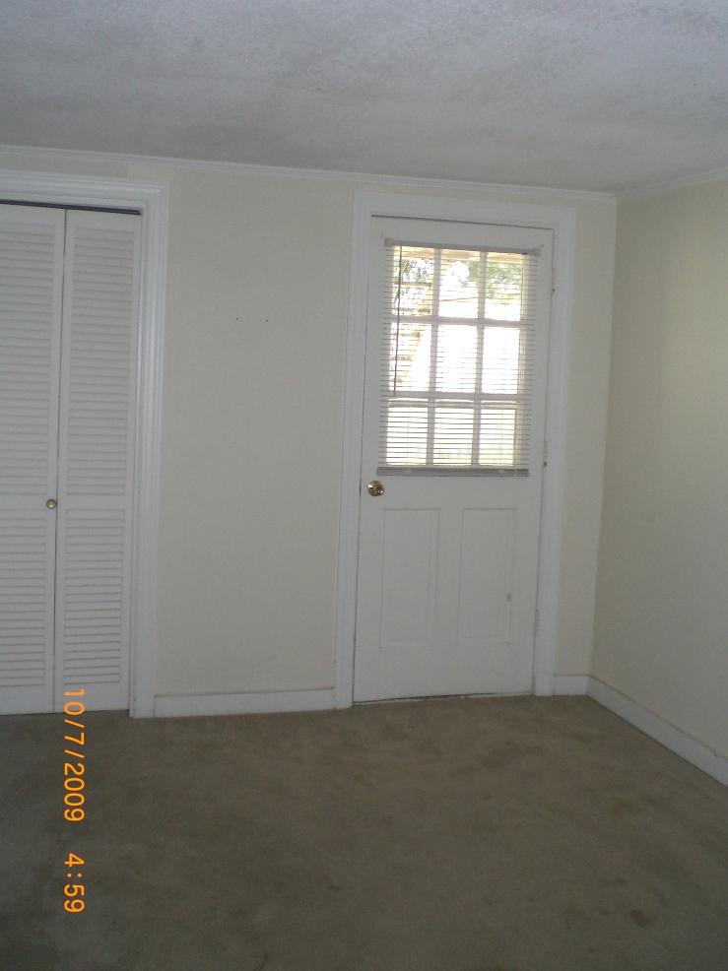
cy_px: 486
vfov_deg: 49.0
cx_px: 364
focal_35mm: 38
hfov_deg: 37.7
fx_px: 1066
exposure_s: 1/60
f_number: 3.1
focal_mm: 6.3
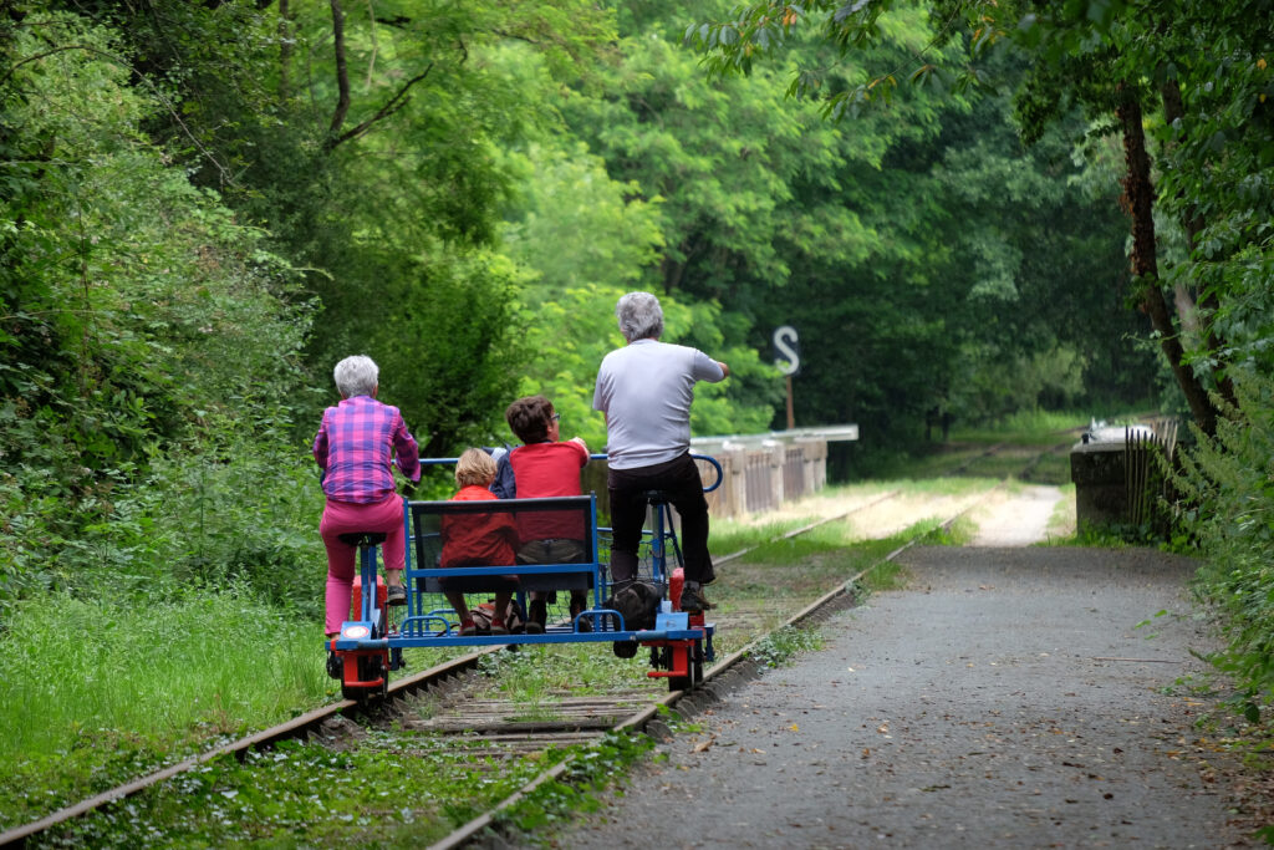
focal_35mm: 300
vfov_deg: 4.6
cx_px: 637
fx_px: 10617
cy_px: 425
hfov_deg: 6.9
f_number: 4.8
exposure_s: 1/500
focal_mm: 200
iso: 800
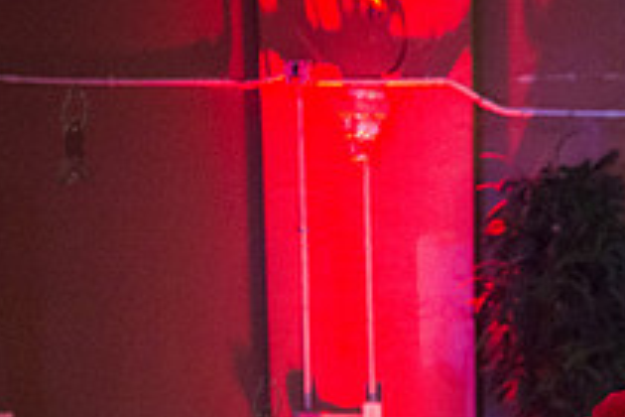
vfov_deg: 13.1
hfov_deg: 19.7
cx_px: 649
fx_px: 1736
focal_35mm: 100
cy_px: 564
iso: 4000
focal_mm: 35
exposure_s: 1/125
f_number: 2.8
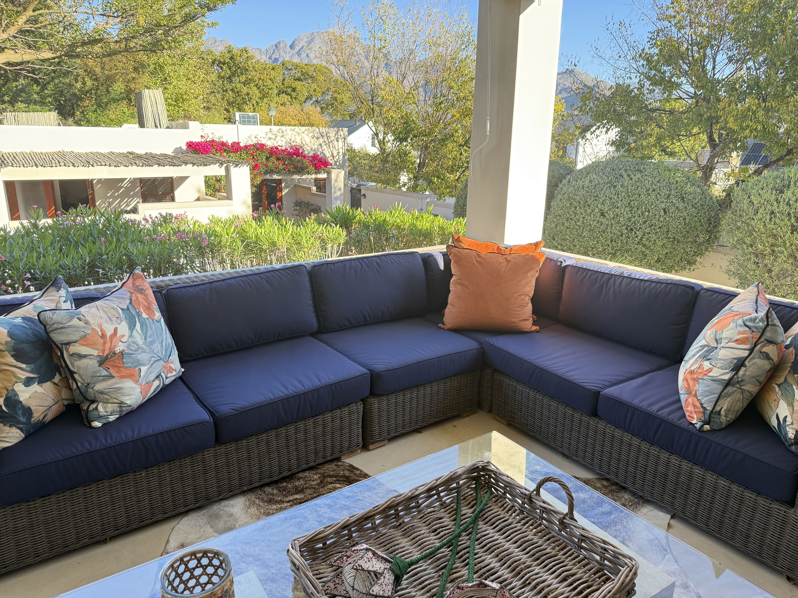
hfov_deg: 71.6
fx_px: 553
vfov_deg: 56.8
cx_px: 399
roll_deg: -0.2
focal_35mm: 24
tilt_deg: -14.5
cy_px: 299
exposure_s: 1/347
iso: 100
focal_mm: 6.76
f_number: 1.78
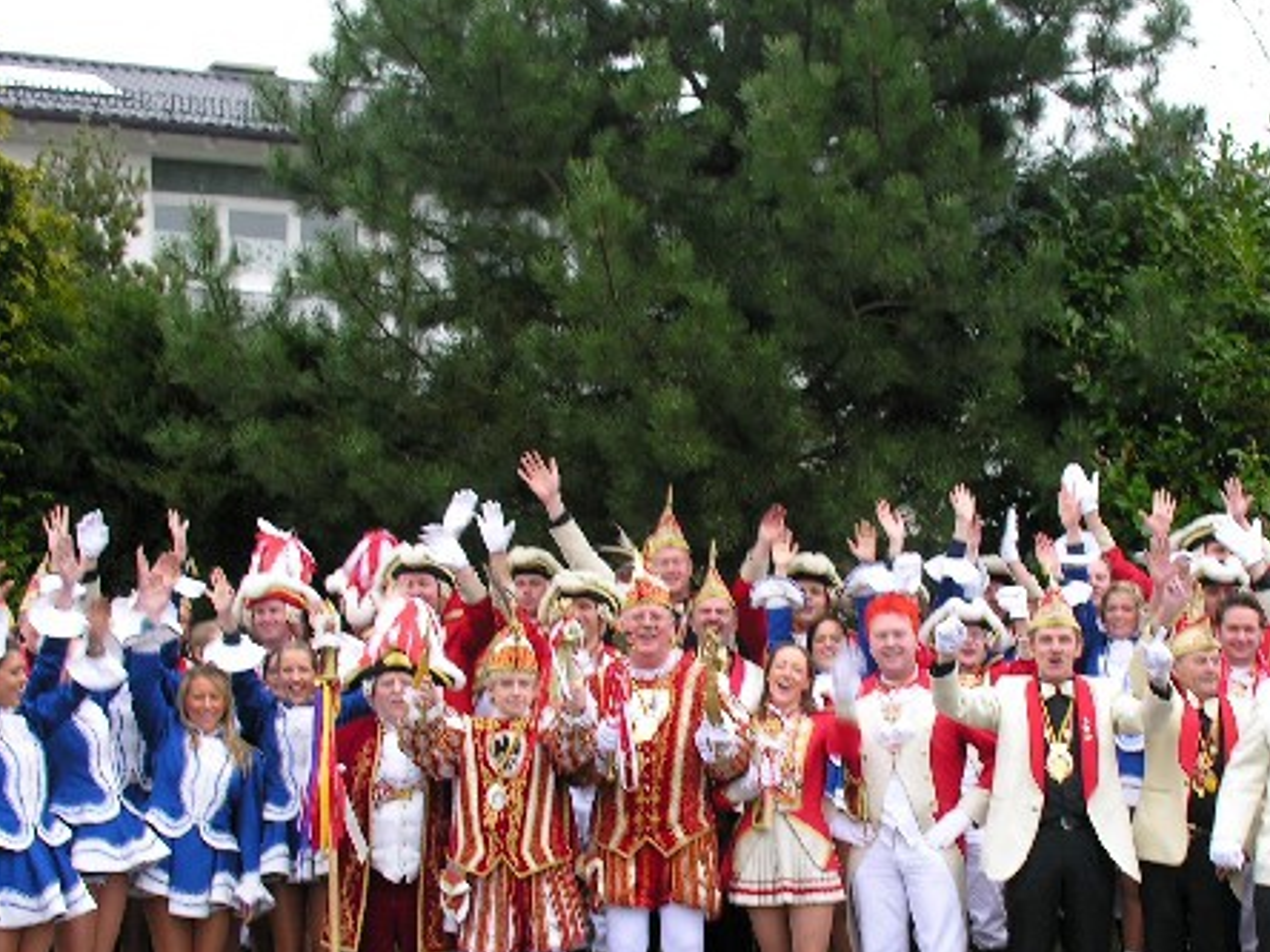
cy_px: 695
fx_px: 2311
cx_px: 787
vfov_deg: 23.1
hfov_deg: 30.6
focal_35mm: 63
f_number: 3.6
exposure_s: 1/59.5
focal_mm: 8.9
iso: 50
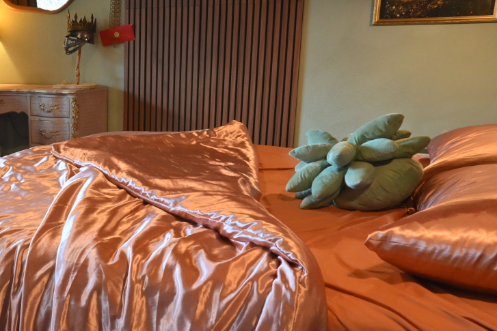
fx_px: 608
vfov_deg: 30.4
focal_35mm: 44
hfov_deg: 39.9
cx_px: 16
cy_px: 208
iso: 2800
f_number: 11
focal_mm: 20
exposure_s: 1/20
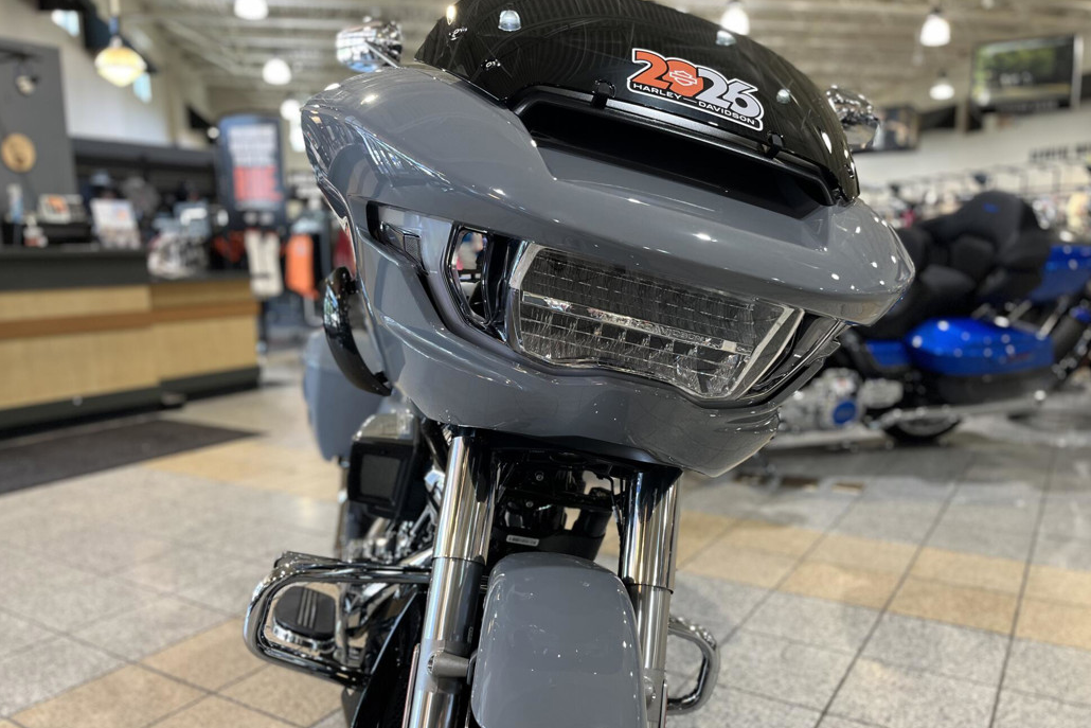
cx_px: 546
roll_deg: +1.1
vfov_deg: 46.3
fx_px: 849
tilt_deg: -11.1
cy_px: 422
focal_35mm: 28
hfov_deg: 65.5
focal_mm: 5.1
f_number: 1.6
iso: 100
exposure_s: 1/60
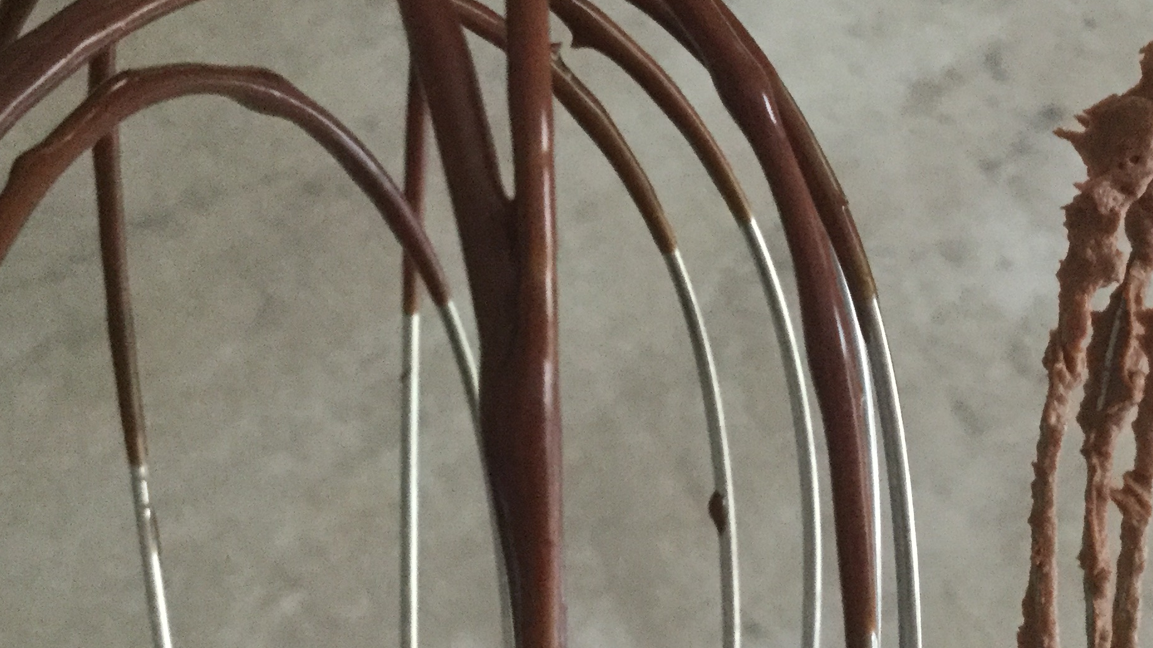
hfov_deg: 34.6
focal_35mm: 60
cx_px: 759
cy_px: 284
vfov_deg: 20.0
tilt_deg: -68.7
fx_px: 1834
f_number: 2.4
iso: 250
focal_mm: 3.3
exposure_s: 1/25
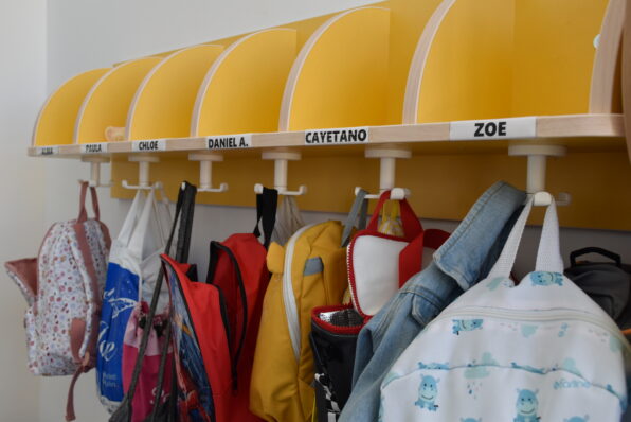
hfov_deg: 49.5
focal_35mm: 39
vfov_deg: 34.2
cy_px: 211
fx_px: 684
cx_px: 316
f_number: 6.3
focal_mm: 26
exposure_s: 1/160
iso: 400
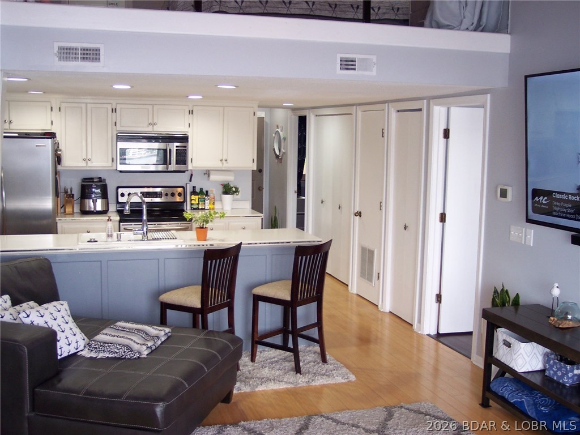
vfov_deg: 37.7
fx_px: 637
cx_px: 290
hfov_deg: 49.0
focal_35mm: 38
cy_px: 218
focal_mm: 8
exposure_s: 1/45
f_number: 2.8
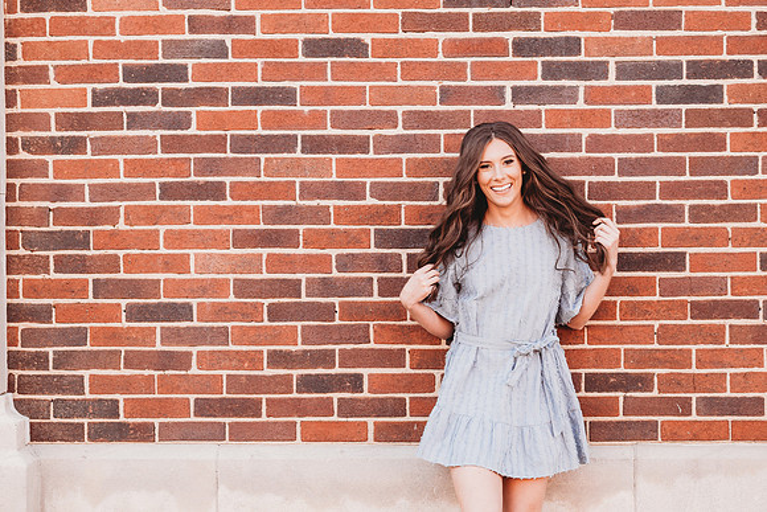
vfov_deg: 15.4
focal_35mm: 89
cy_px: 248
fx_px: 1897
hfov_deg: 22.9
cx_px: 399
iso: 100
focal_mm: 85
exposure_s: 1/160
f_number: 2.5
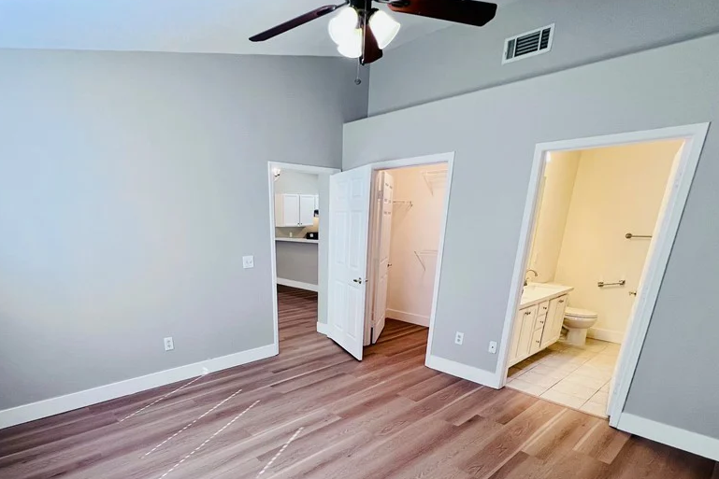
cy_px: 354
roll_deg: -0.3
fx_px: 360
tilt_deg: -19.1
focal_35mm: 18
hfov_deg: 89.6
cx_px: 317
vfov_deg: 63.8
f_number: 1.8
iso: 250
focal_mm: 1.57
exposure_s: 1/120
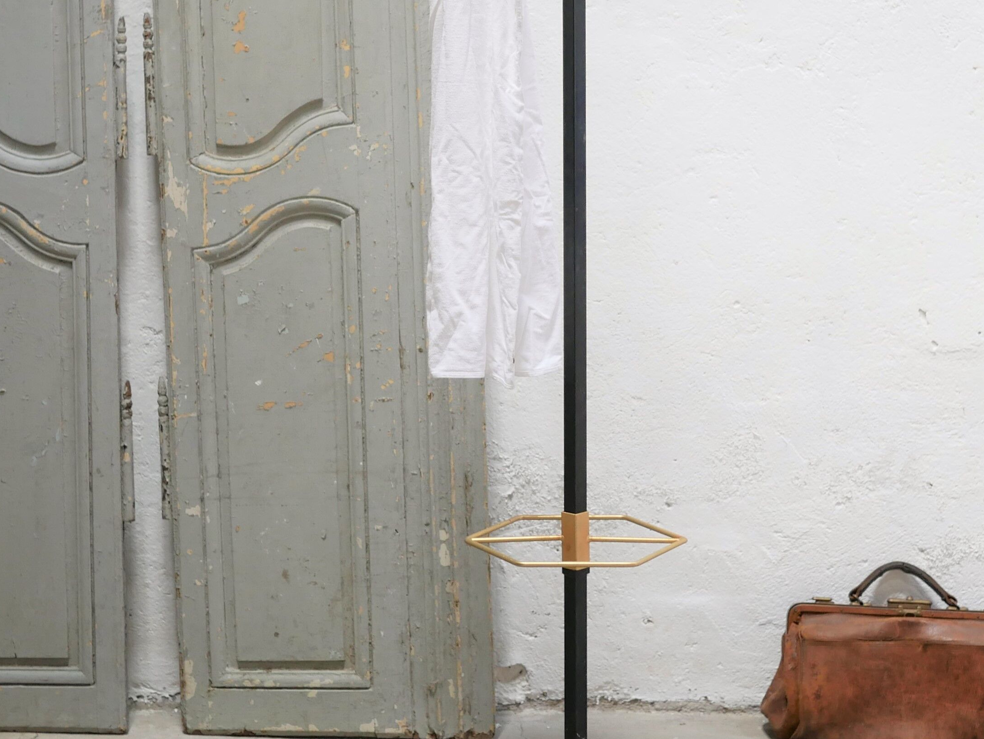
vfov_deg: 17.7
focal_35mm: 83
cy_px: 199
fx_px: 2361
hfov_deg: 23.5
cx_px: 560
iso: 320
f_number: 1.7
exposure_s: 1/60
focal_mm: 20
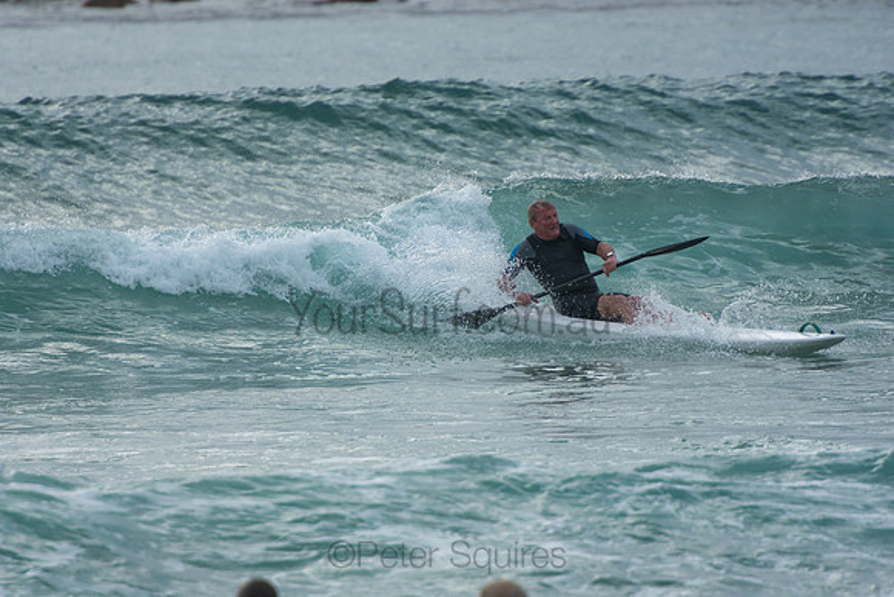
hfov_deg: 3.4
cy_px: 298
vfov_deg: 2.3
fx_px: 14903
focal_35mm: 600
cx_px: 447
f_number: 5.6
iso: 320
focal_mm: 400
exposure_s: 1/1000
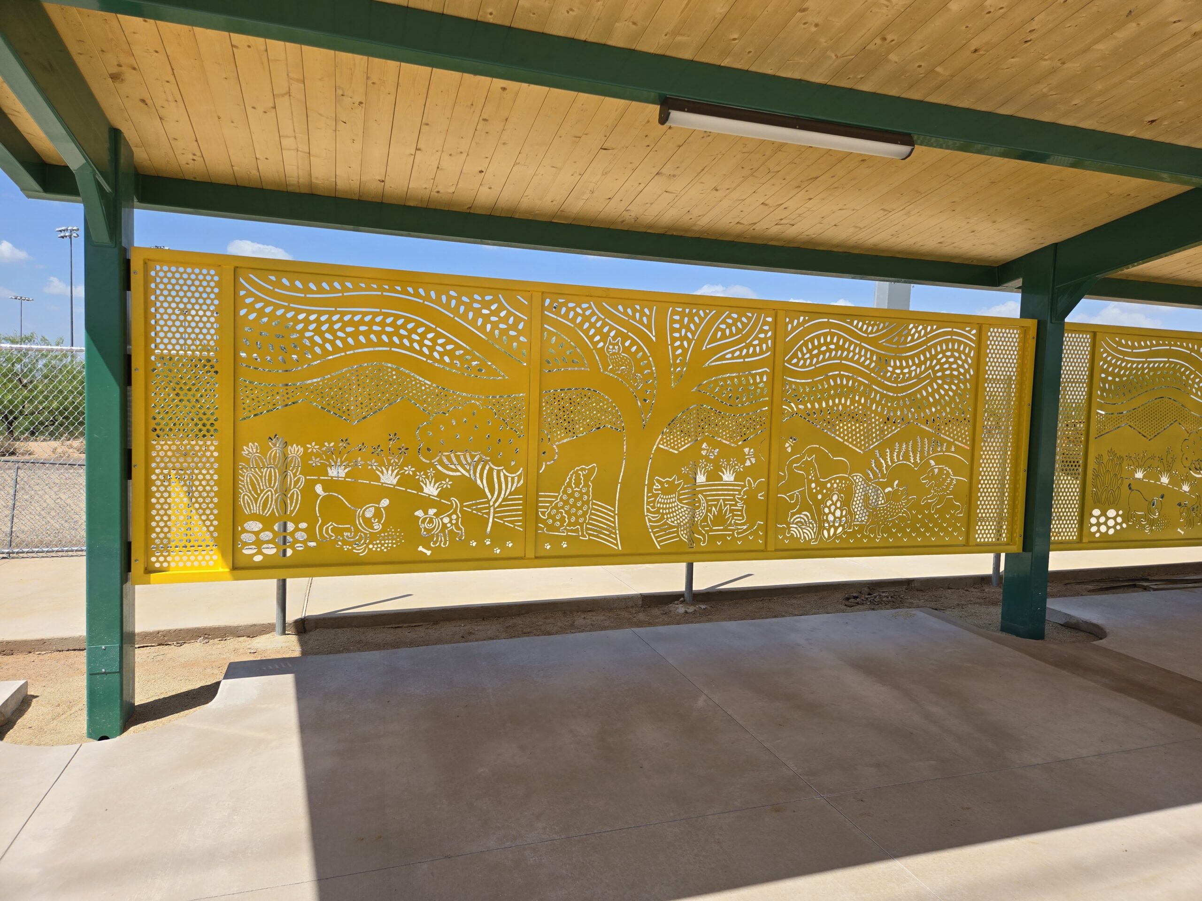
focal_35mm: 23
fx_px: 799
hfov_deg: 73.9
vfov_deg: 58.9
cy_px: 450
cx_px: 601
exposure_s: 1/2071
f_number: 1.8
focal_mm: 5.4
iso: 25
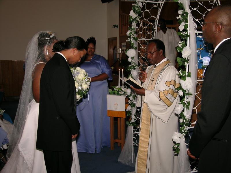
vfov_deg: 34.3
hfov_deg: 44.8
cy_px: 86
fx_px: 280
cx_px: 116
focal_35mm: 42
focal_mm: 8.7
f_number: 4
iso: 50
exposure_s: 1/60.1
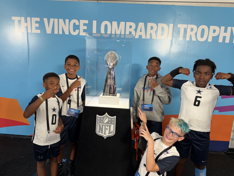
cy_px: 88
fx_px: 162
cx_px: 117
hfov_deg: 71.6
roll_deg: -2.2
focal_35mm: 24
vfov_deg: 56.8
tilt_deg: -9.6
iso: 160
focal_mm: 6.76
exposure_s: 1/120
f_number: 1.78
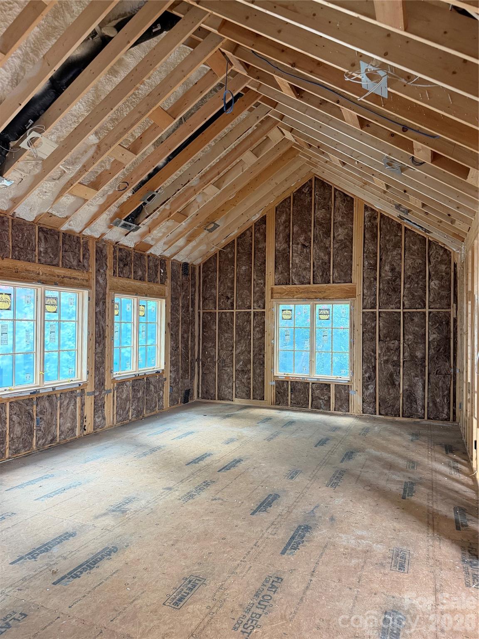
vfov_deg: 71.6
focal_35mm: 24
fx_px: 443
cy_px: 320
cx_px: 240
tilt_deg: -0.2
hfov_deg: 56.8
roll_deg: -0.8
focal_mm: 6.76
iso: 400
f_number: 1.78
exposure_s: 1/60
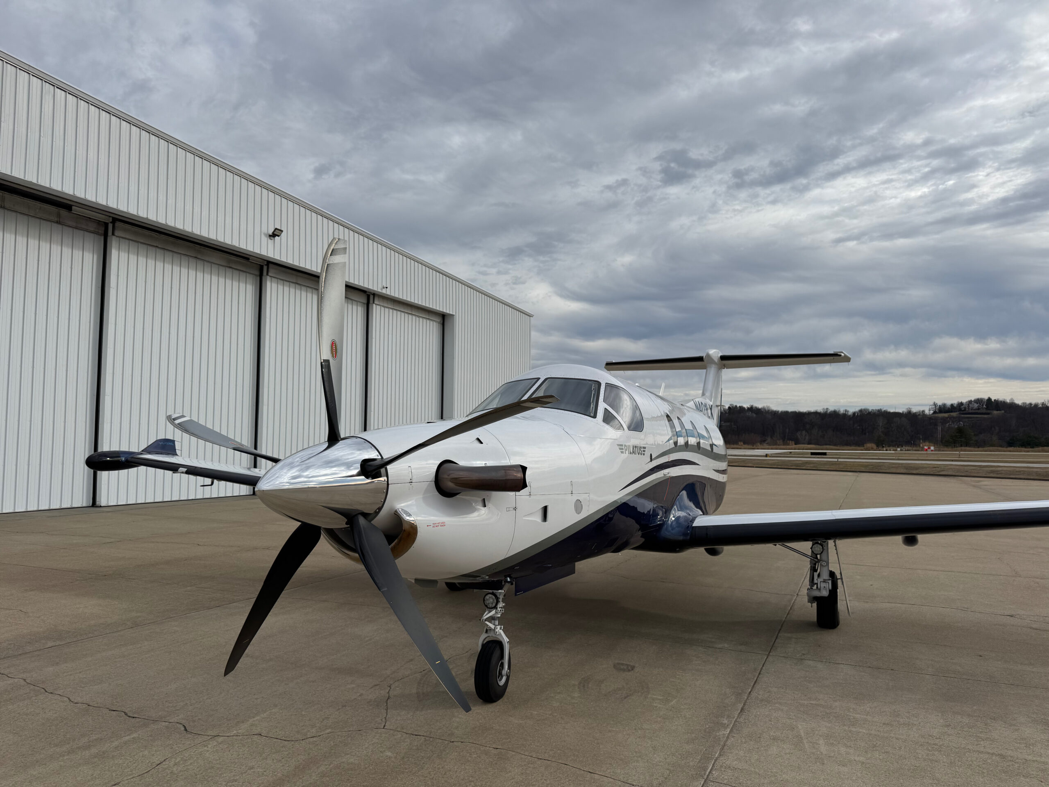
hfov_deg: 71.6
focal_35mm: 24
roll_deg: -0.3
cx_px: 524
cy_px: 394
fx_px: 727
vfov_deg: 56.8
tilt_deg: +1.0
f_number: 1.78
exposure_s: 1/5814
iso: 80
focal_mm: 6.76
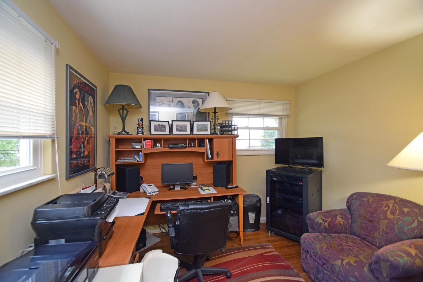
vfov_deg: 77.3
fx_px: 176
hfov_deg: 100.4
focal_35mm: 15
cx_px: 212
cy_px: 141
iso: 1250
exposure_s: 1/60
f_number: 3.5
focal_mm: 10
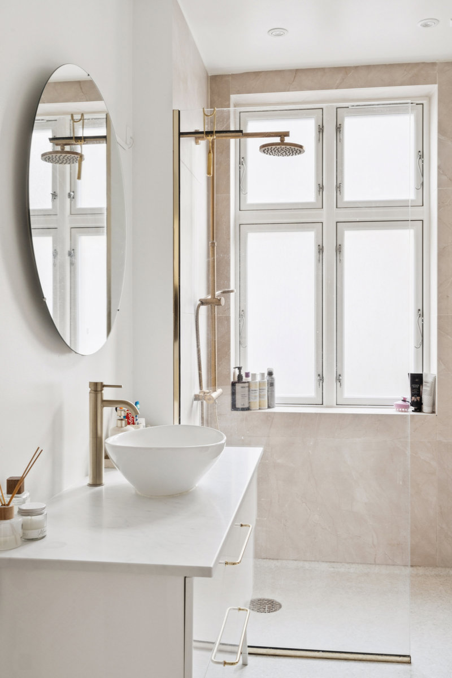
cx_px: 226
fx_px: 659
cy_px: 339
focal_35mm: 35
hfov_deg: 37.9
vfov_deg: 54.4
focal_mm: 35
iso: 800
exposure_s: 1/13
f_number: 11
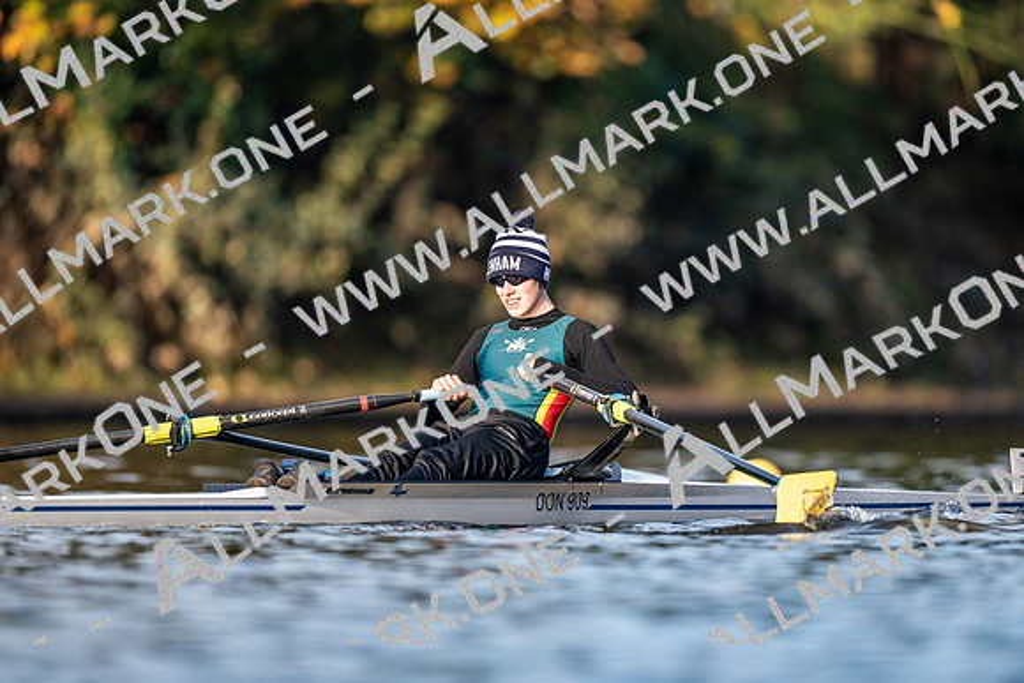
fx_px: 17070
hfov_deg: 3.4
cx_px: 512
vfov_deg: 2.3
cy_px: 342
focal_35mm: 600
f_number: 4
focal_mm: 600
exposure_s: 1/2500
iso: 1000
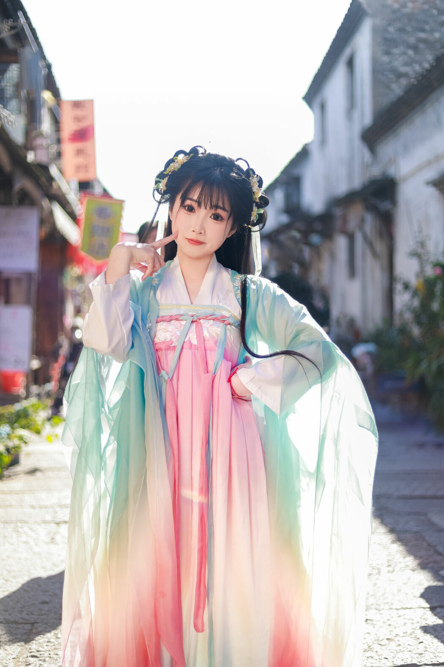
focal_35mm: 49
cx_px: 222
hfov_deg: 27.5
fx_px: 906
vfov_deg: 40.3
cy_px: 334
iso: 100
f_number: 1.8
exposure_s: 1/1000
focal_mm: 50
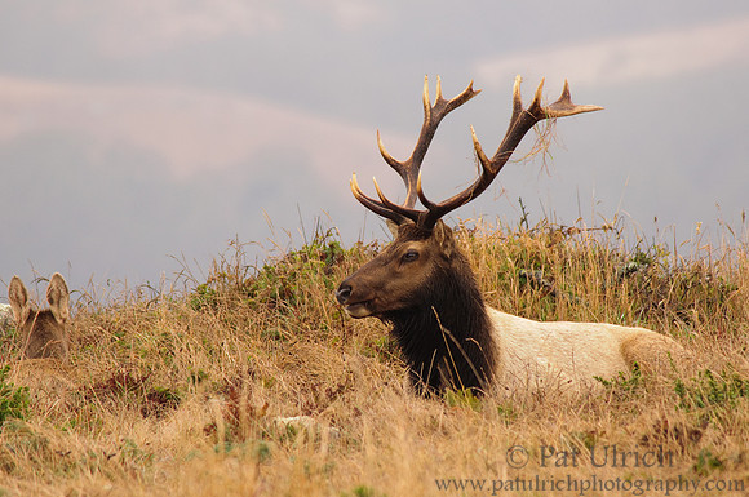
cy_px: 248
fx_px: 12466
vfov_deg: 2.3
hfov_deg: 3.4
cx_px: 374
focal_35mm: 600
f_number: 8
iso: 500
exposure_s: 1/160
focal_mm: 400
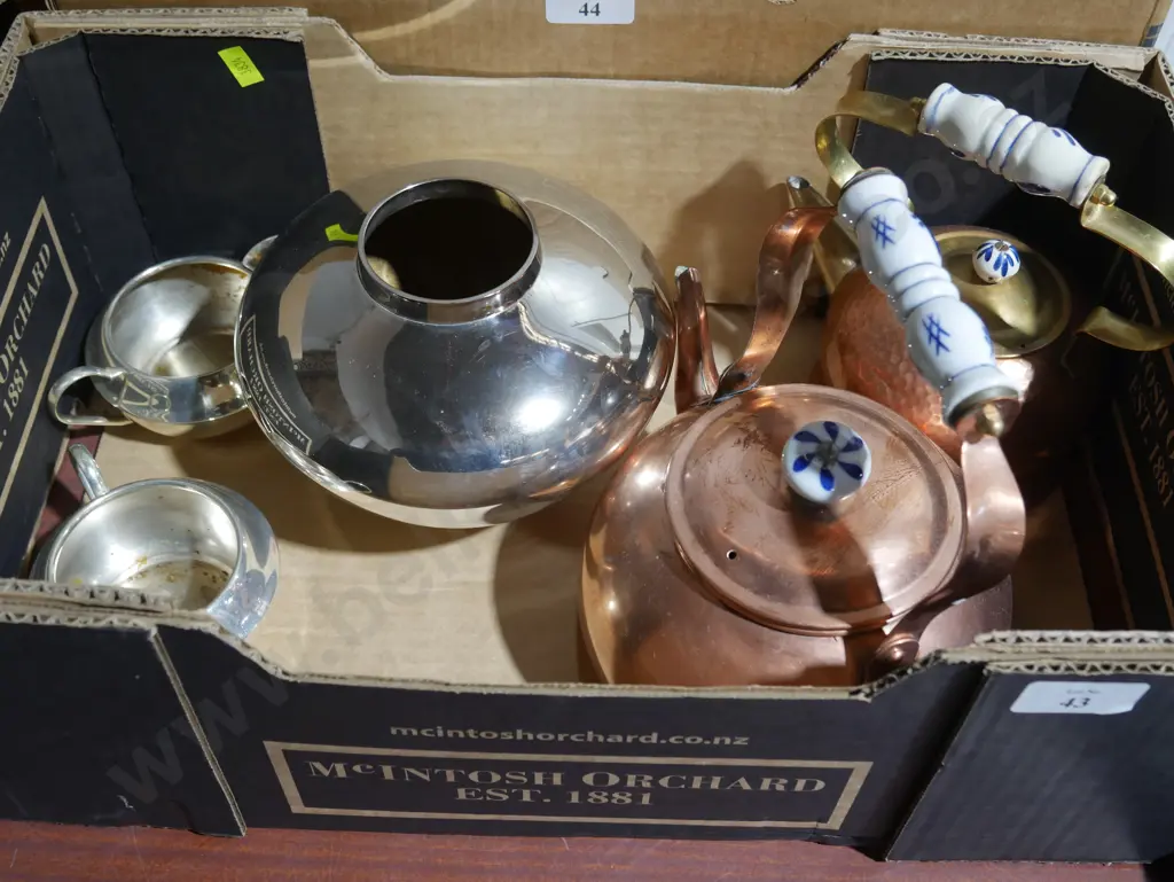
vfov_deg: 36.0
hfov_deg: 46.8
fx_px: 1357
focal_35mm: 40
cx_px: 587
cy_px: 441
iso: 640
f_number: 4.5
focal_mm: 20
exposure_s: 1/60
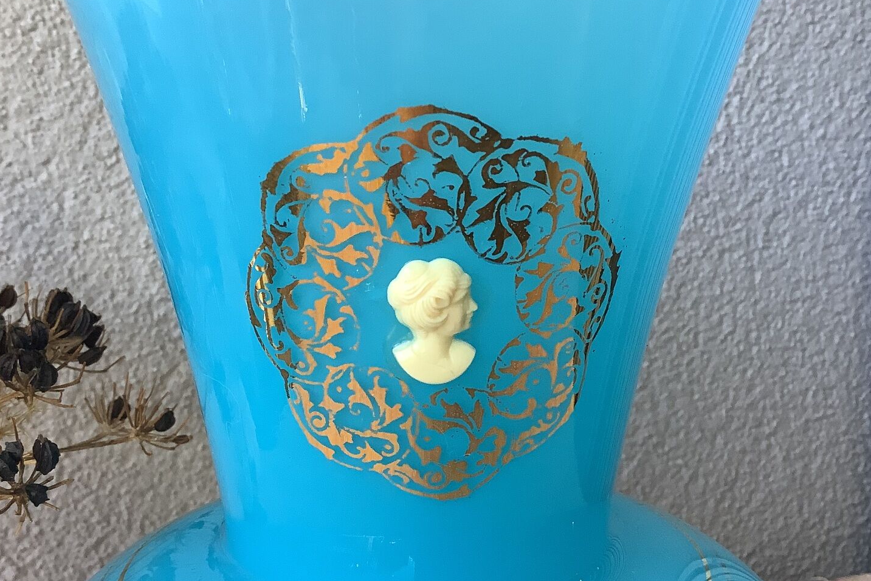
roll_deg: +1.6
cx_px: 438
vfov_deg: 29.7
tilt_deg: -11.8
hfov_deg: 43.6
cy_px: 370
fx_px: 1089
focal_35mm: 45
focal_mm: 3.3
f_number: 2.4
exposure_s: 1/120
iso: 80
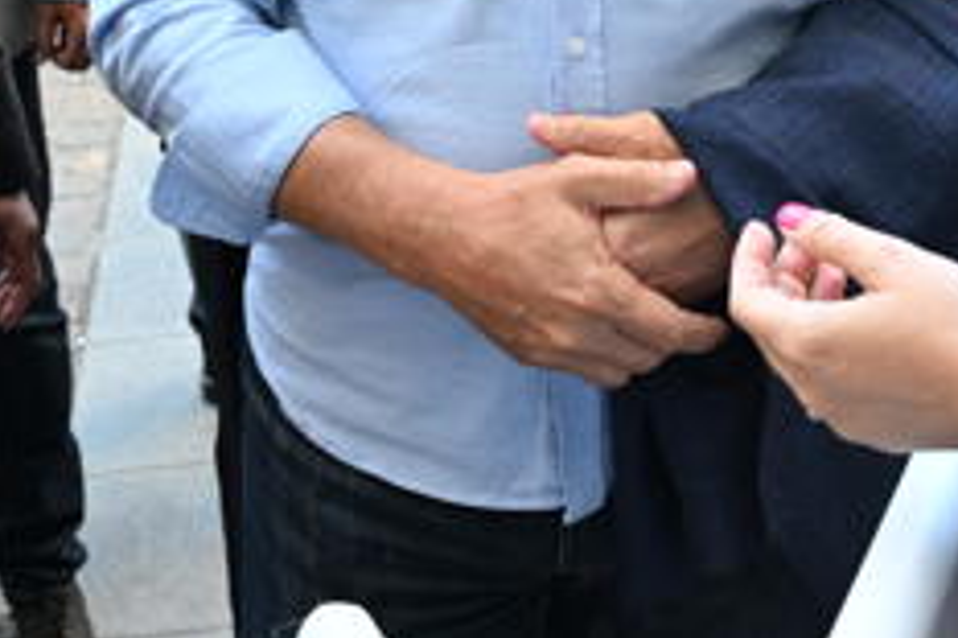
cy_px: -300
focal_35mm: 81
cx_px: 489
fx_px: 2167
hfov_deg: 24.9
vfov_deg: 15.5
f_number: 5
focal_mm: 27.5
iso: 2000
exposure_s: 1/320
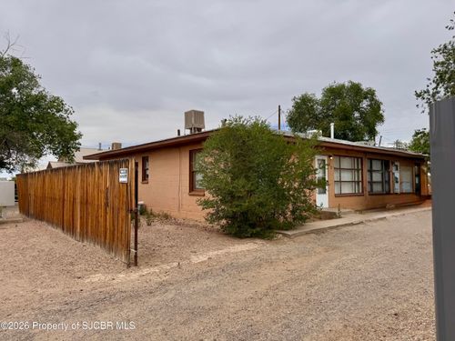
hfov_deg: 71.6
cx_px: 228
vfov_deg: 56.8
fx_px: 315
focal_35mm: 24
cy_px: 170
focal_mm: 6.76
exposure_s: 1/7937
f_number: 1.78
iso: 80
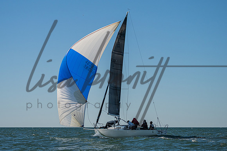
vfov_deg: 10.3
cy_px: 54
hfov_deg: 15.4
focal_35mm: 133
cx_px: 112
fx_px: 841
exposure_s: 1/6400
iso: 400
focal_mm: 100
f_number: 5.6
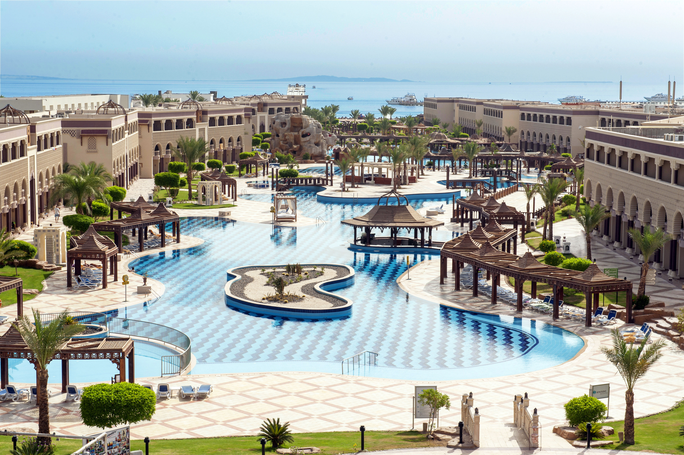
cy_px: 228
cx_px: 342
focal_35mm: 70
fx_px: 1329
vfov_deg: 19.4
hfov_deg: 28.9
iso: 200
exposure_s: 1/200
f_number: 16
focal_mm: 70
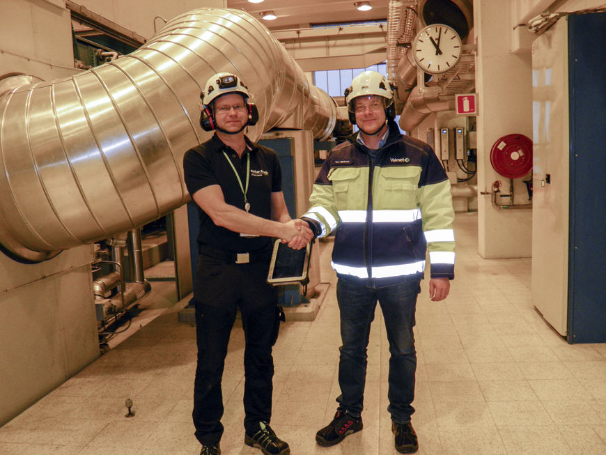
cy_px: 228
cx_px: 303
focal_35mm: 30
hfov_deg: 60.0
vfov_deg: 46.8
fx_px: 525
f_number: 3
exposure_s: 1/40
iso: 100
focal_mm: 5.5
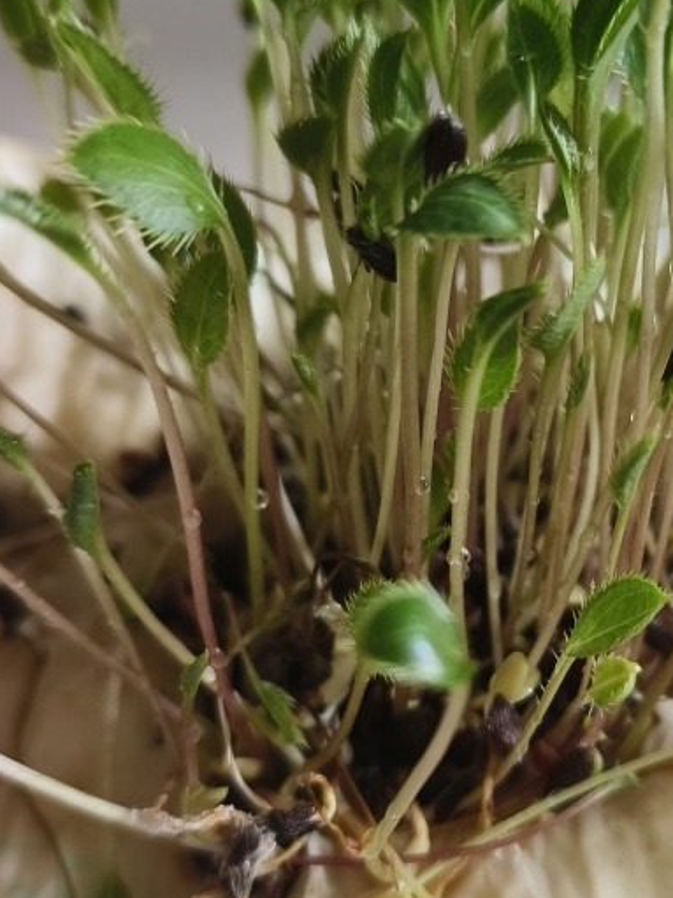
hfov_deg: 29.7
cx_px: 524
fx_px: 1245
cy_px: 493
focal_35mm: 48
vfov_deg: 39.6
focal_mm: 5.5
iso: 618
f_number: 1.75
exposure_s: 1/50
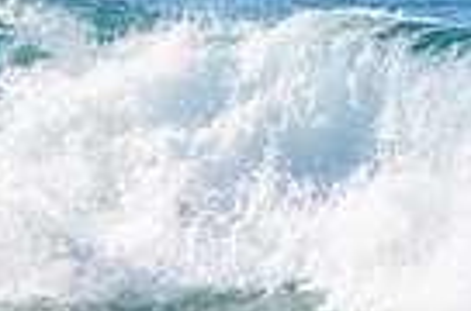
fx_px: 34251
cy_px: 199
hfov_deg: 0.8
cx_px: -552
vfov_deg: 0.5
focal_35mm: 2624
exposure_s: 1/2000
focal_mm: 500
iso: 160
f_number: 5.6
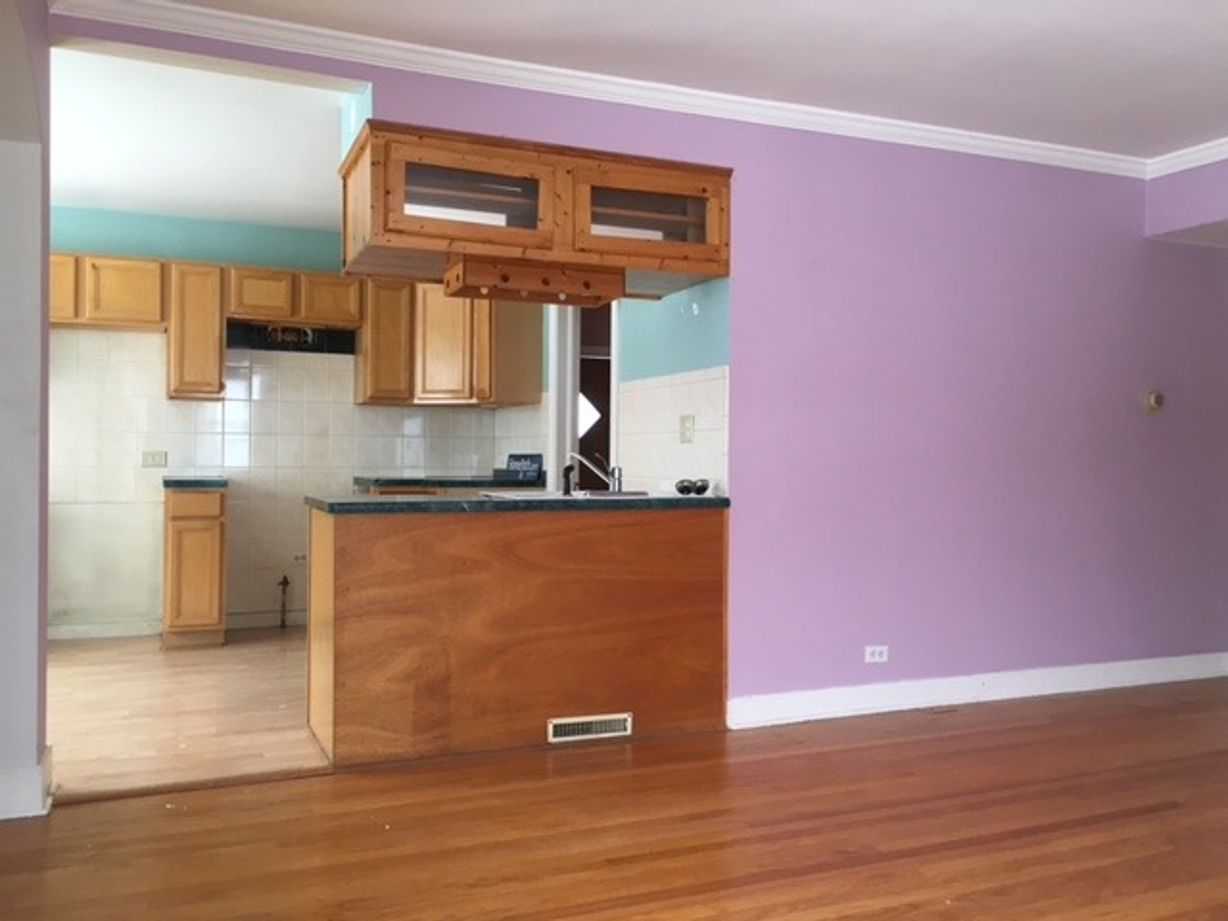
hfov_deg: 61.7
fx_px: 1029
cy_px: 460
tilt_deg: -1.4
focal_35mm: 29
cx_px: 614
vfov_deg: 48.2
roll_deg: -0.4
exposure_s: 1/30
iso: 64
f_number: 2.2
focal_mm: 4.15
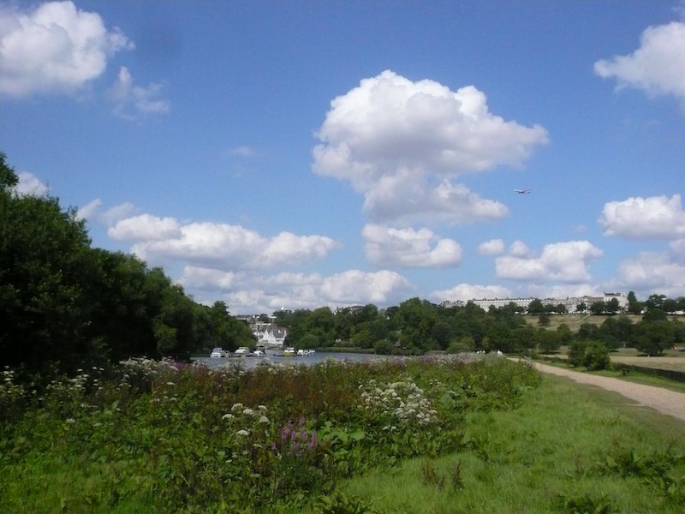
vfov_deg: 41.8
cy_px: 257
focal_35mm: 34
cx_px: 342
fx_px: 673
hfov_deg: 54.0
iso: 400
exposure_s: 1/1600
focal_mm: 5.4
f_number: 9
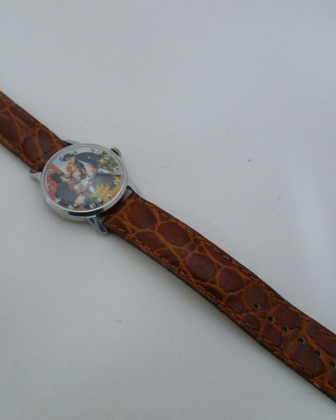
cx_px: 140
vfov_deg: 47.9
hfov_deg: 39.1
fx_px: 472
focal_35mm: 38
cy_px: 215
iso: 400
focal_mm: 5
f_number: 2.8
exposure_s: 1/20
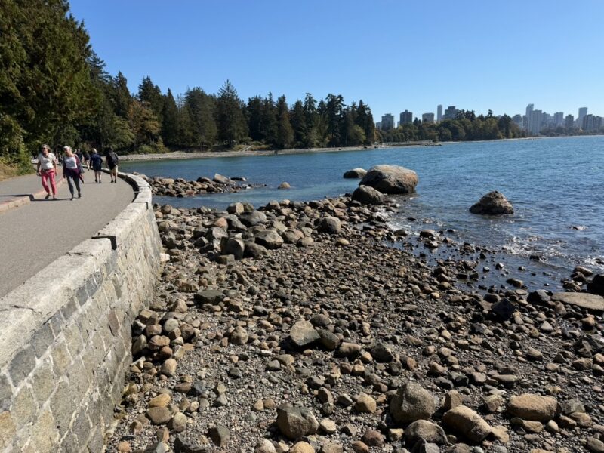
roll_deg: +2.2
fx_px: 419
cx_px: 302
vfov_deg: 56.8
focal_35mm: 24
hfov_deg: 71.6
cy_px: 226
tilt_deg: -12.0
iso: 80
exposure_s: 1/4975
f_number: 1.78
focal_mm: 6.76
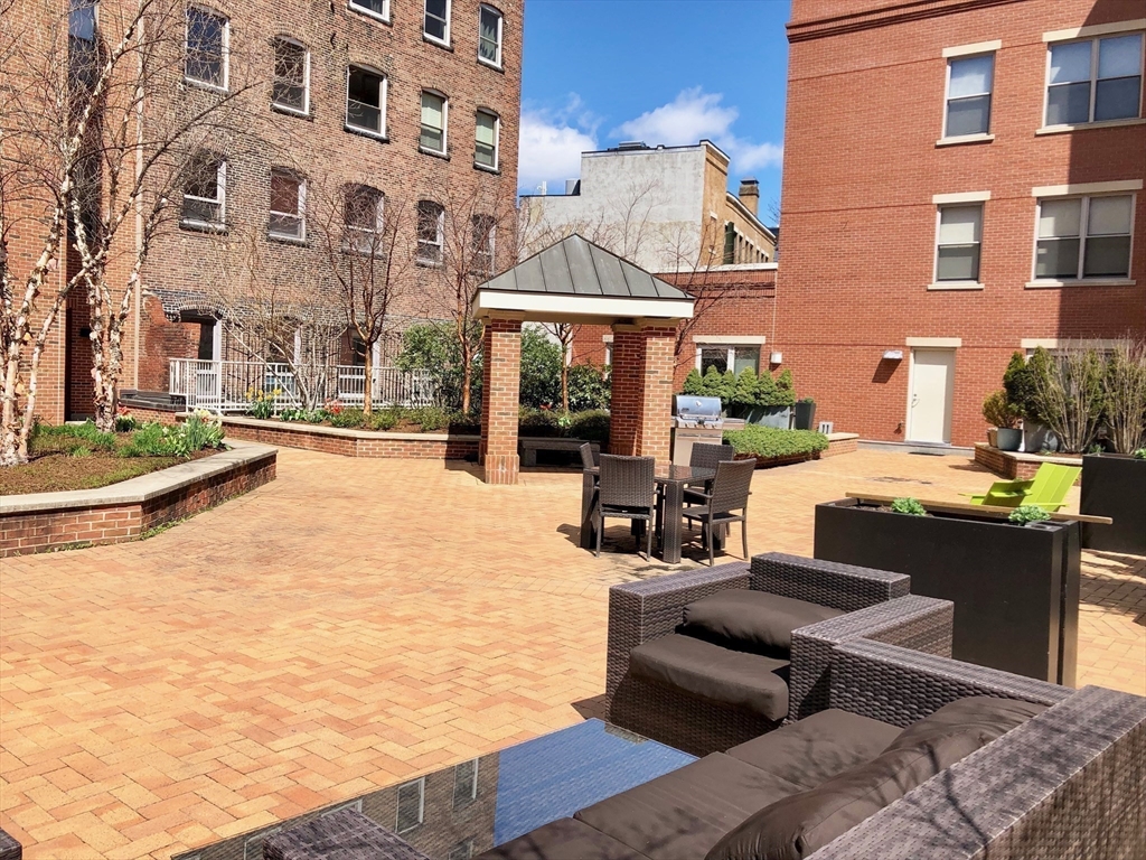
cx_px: 573
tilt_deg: -2.0
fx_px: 927
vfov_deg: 49.7
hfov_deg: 63.4
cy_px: 430
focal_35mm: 28
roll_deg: -2.6
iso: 20
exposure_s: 1/1656
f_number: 1.8
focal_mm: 3.99
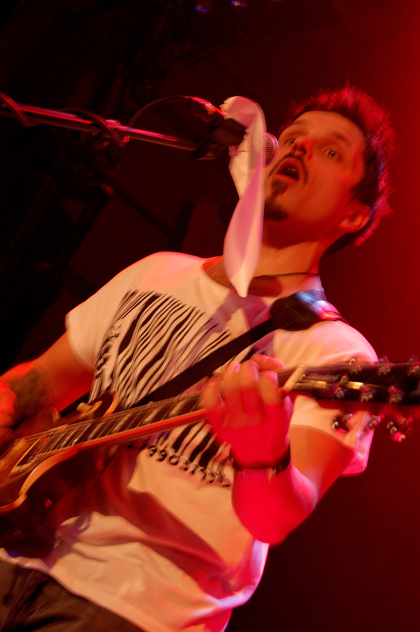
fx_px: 1446
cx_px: 210
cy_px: 316
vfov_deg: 24.6
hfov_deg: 16.5
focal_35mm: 82
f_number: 5.6
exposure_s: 1/8
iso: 900
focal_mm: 55
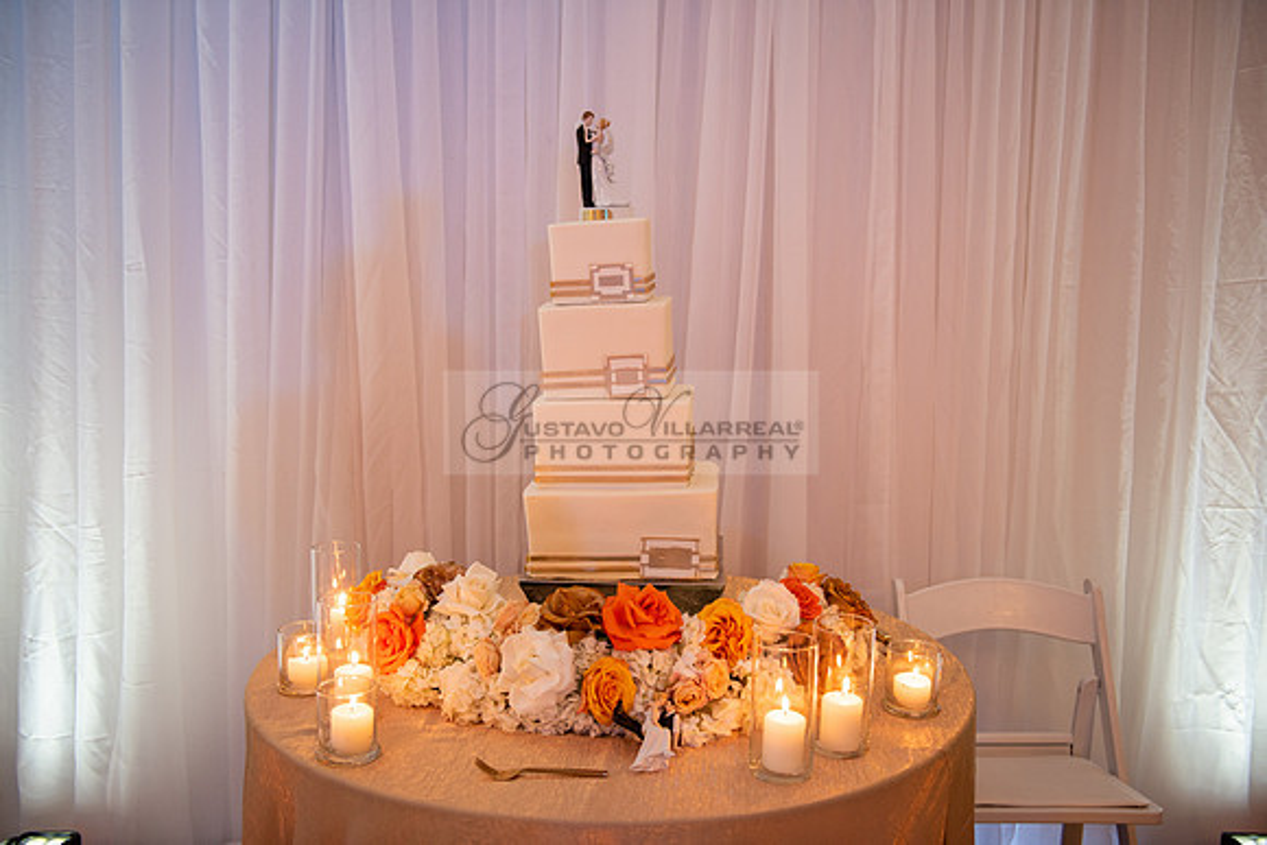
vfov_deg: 41.1
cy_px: 422
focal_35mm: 32
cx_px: 634
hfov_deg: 58.7
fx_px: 1126
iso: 640
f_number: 2.8
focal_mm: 32
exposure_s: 1/80
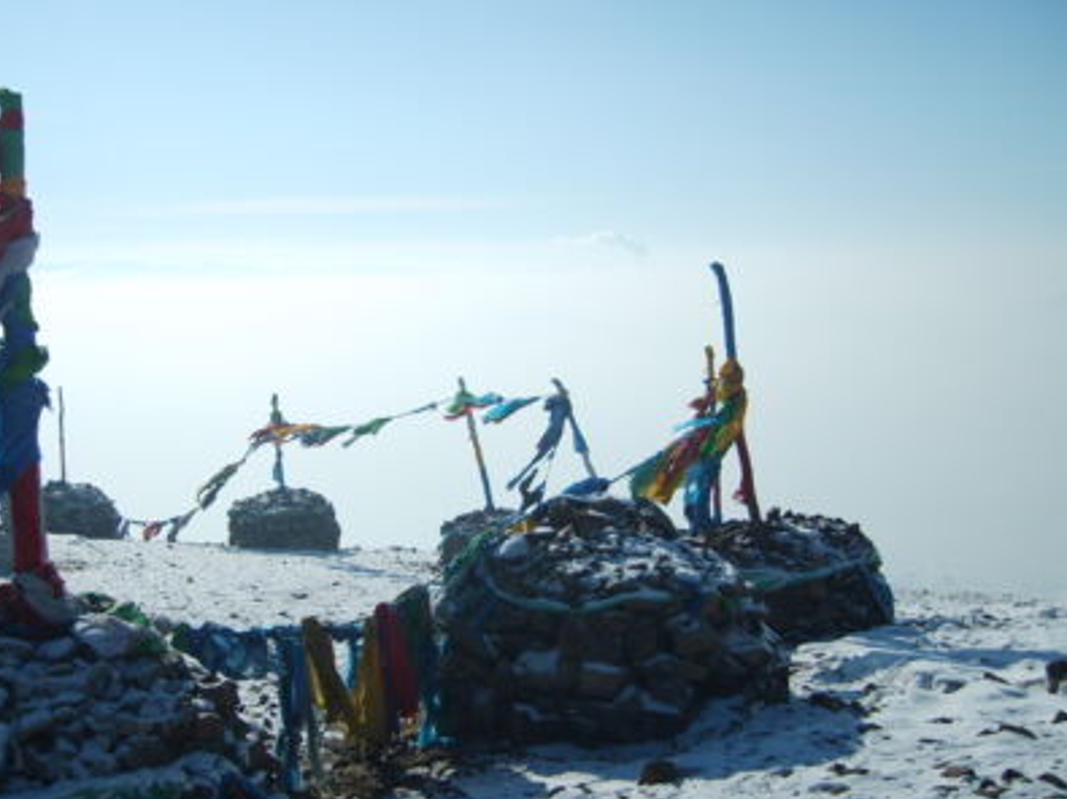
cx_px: 392
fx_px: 1387
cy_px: 447
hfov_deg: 41.7
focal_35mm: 45
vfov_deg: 32.1
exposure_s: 1/500
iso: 50
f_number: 7.1
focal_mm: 5.8
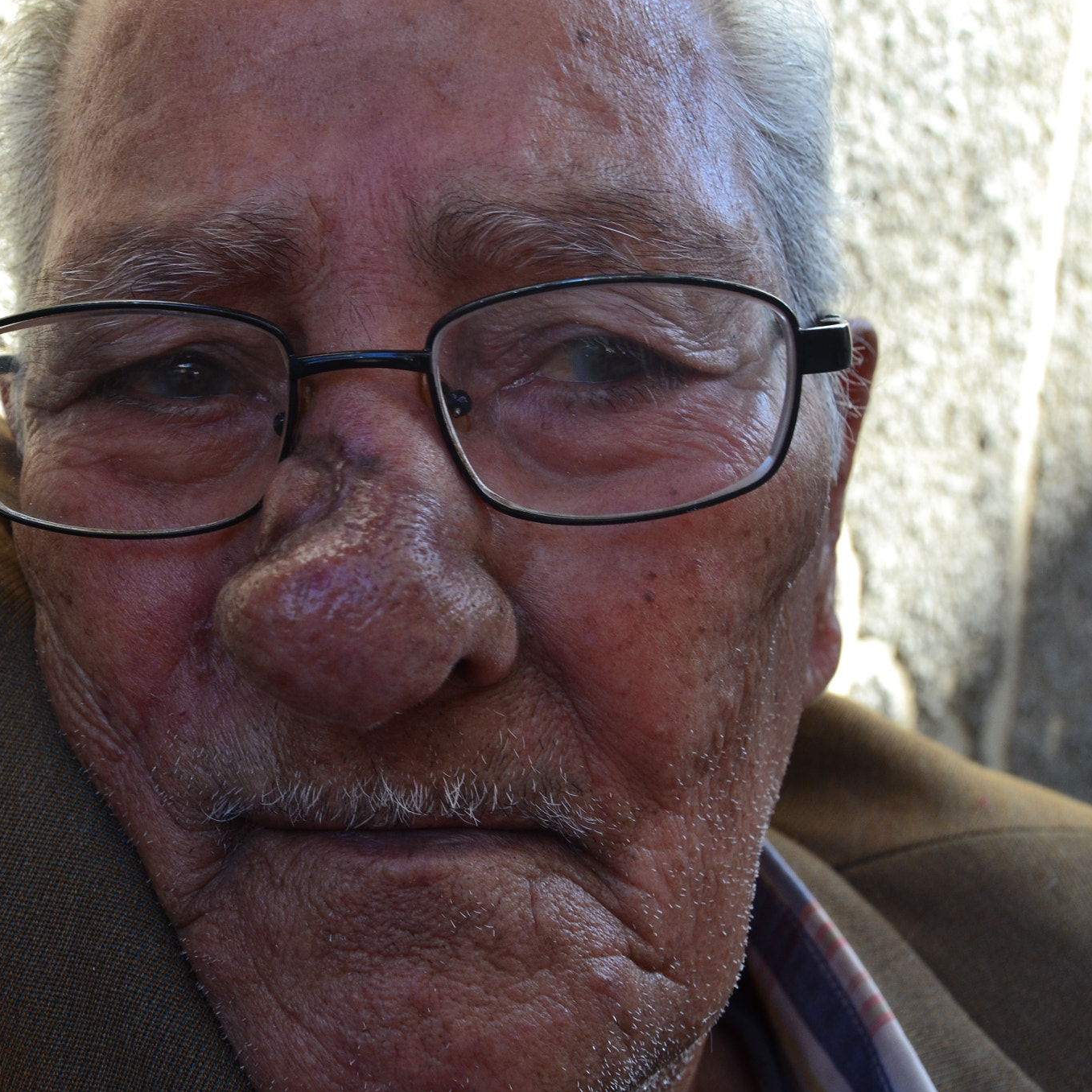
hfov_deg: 33.7
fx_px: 1785
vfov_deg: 34.0
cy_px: 544
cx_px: 359
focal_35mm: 50
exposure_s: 1/80
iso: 400
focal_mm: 26
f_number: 8
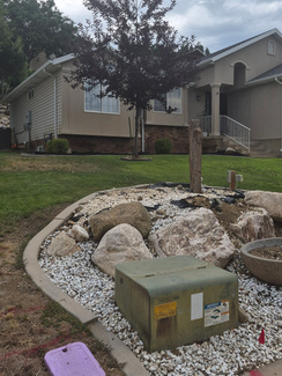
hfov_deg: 41.7
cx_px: 164
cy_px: 157
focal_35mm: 34
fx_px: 369
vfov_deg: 53.7
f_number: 1.8
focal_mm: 5.4
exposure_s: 1/3192
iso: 80
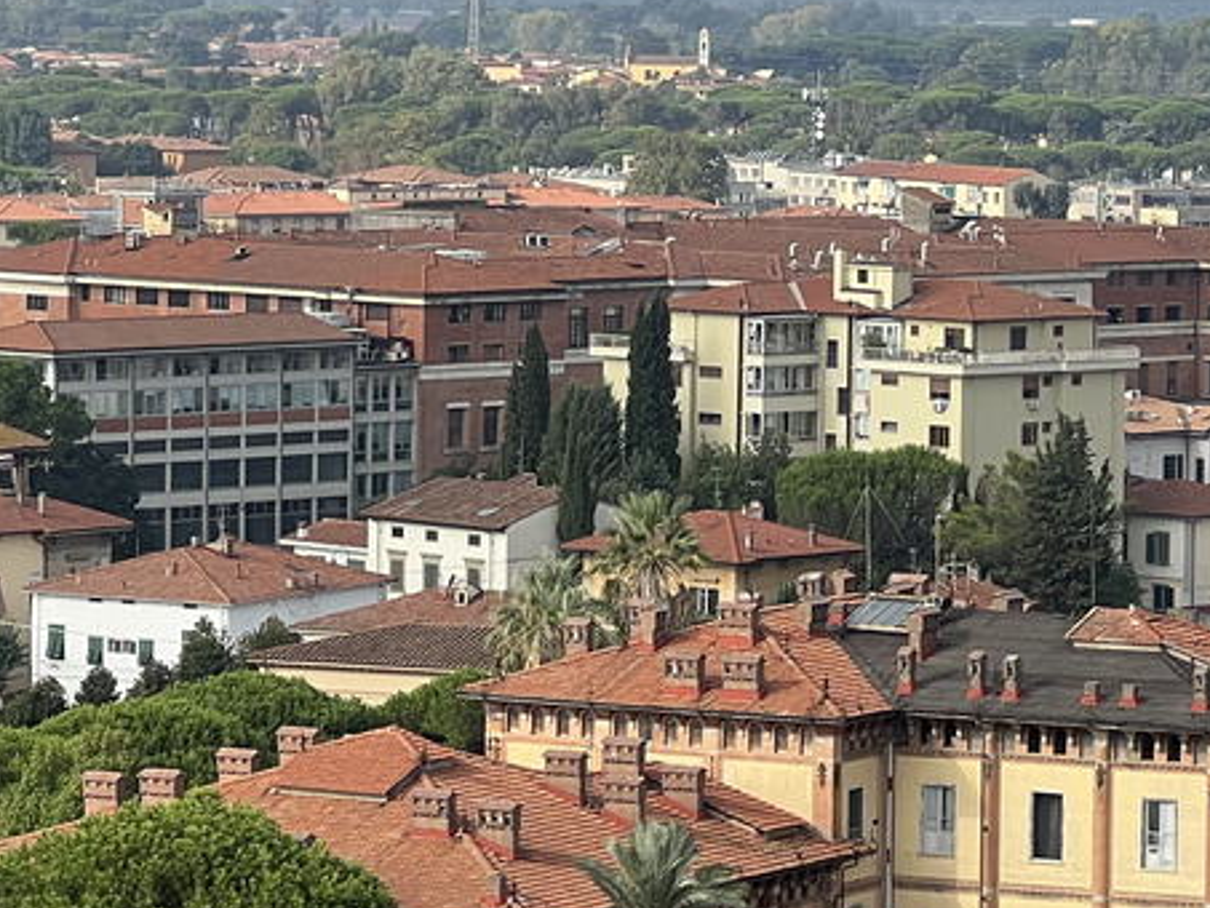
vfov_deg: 7.3
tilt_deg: -6.3
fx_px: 7133
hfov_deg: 9.7
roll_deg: -0.6
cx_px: 785
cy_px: 758
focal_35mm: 204
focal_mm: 9
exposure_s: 1/555
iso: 32
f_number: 2.8
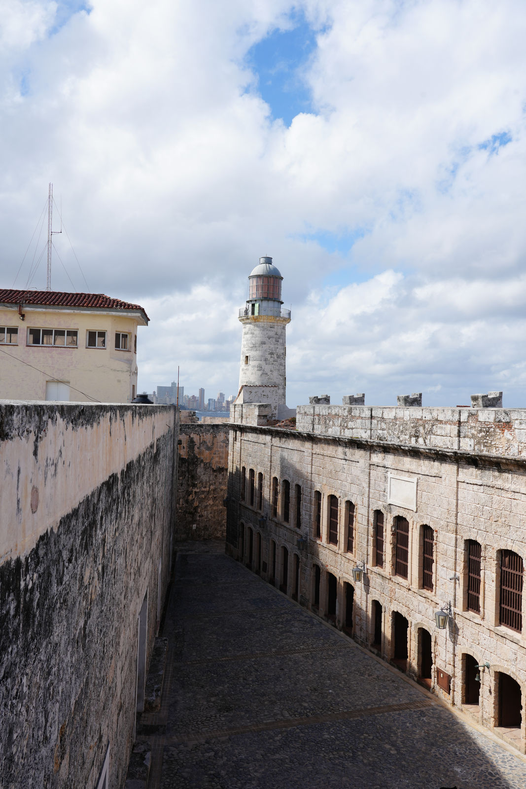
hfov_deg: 45.0
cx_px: 263
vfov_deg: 63.7
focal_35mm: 29
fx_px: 635
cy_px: 394
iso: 100
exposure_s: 1/160
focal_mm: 29
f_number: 10
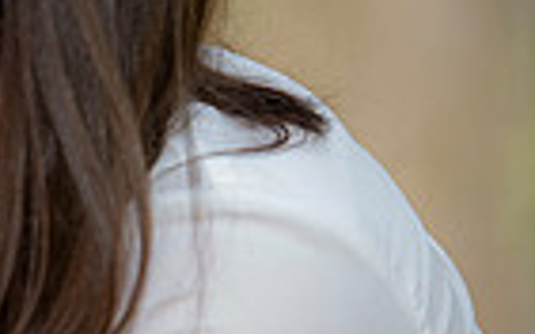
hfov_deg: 3.4
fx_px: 8861
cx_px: -467
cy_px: 254
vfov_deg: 2.2
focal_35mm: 608
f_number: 3.2
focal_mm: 145
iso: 50
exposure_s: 1/250
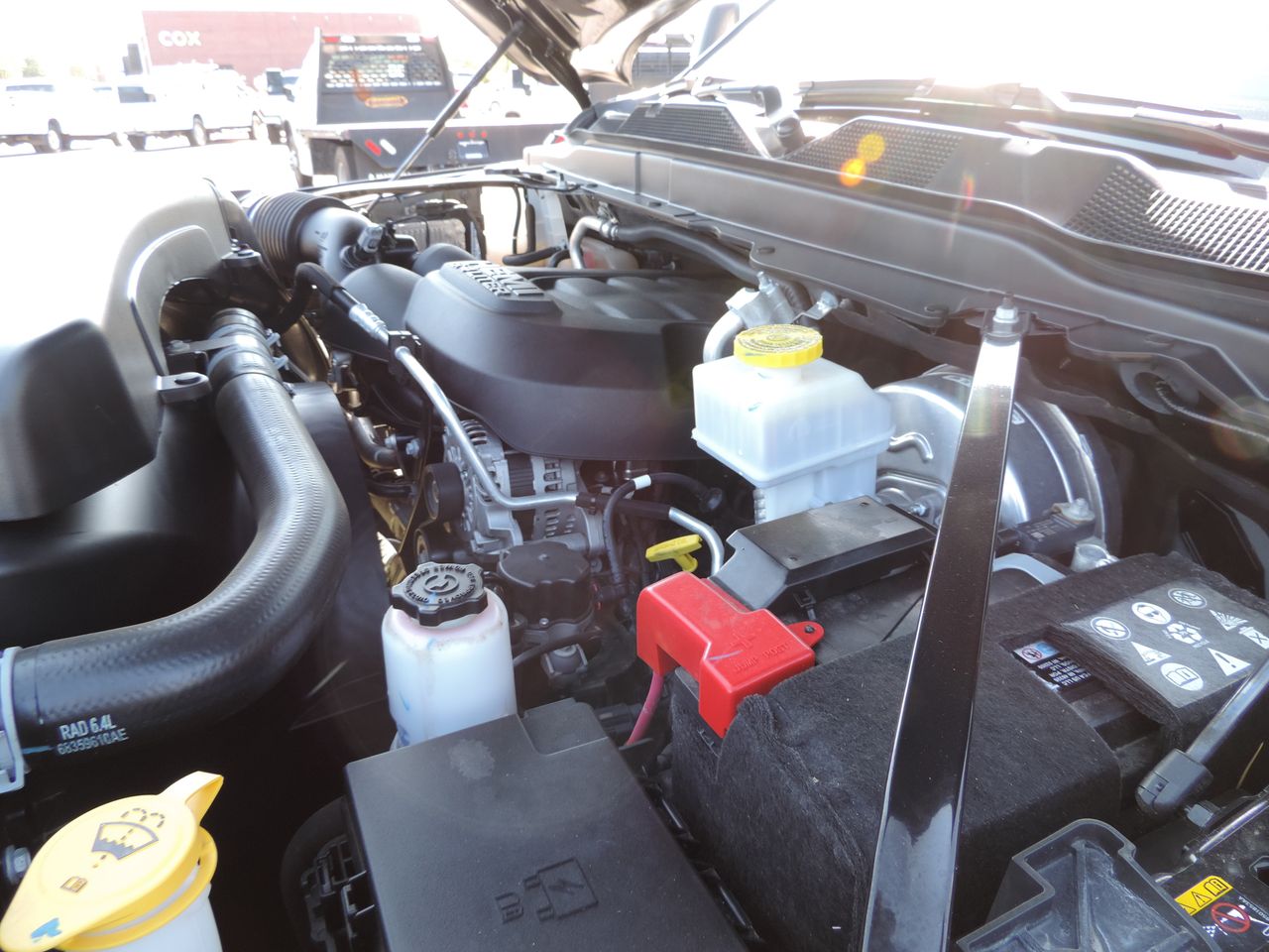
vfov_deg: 56.8
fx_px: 880
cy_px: 476
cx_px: 634
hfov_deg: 71.6
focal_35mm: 24
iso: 80
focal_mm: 4.3
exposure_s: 1/40
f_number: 3
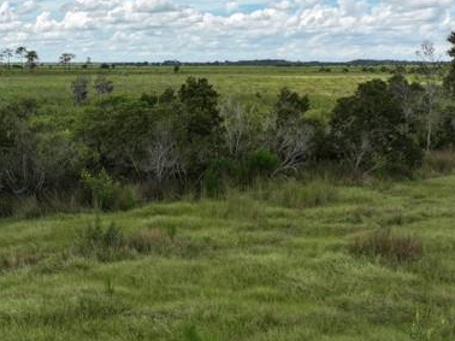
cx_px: 55
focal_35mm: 65
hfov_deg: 28.8
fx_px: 854
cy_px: 208
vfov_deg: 22.5
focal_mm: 12.29
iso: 160
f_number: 2.8
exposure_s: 1/2000
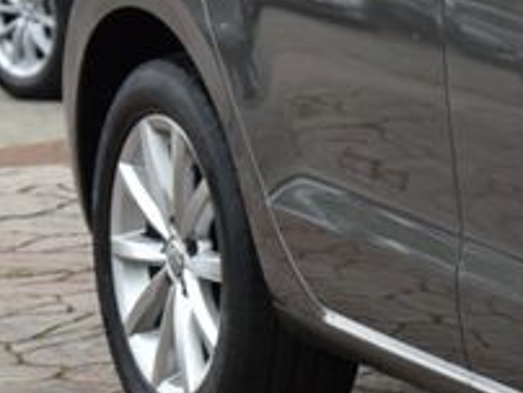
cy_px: 184
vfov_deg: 4.9
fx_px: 4568
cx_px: 1320
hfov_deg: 6.2
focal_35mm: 302
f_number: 6.3
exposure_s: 1/160
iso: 500
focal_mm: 62
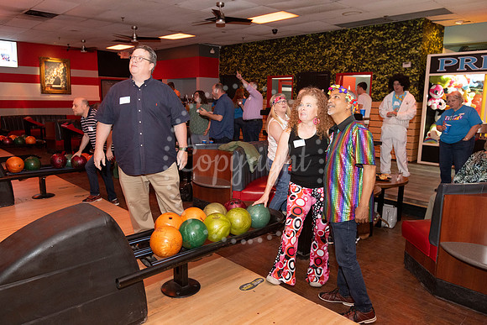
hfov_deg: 69.4
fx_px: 352
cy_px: 162
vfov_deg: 49.6
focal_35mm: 26
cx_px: 244
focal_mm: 26
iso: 2500
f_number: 5.6
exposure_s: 1/80
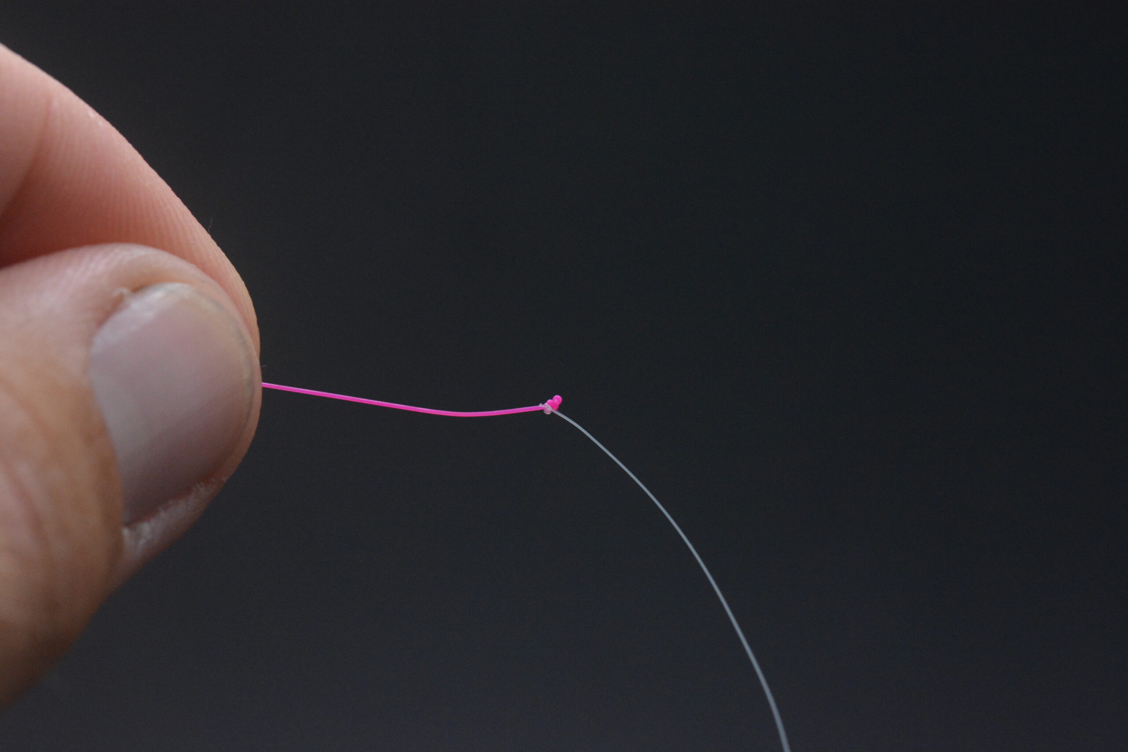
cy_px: 376
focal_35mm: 158
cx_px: 564
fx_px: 4935
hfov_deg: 13.0
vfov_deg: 8.7
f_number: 9
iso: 2500
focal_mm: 105
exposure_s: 1/250
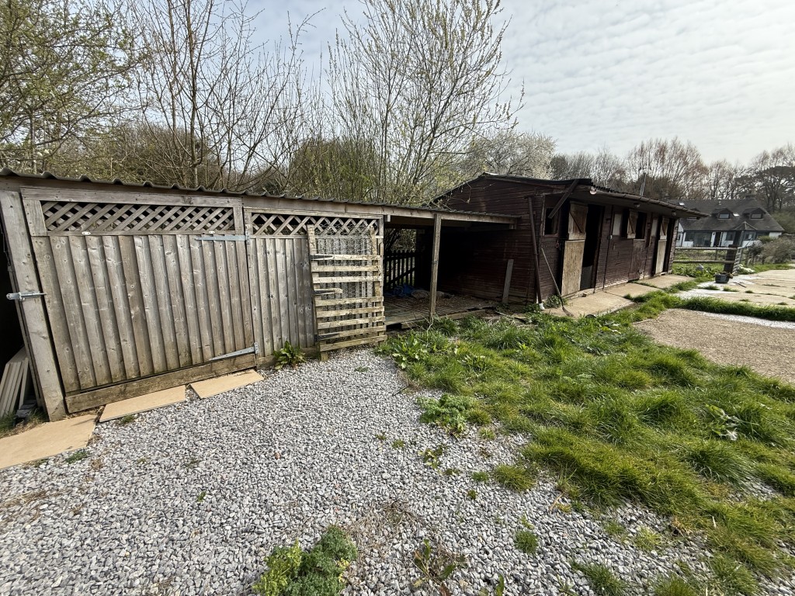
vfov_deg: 85.7
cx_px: 398
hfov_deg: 102.1
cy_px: 298
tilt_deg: -10.5
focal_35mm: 14
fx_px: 322
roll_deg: -1.3
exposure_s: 1/742
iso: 50
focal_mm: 2.22
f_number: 2.2
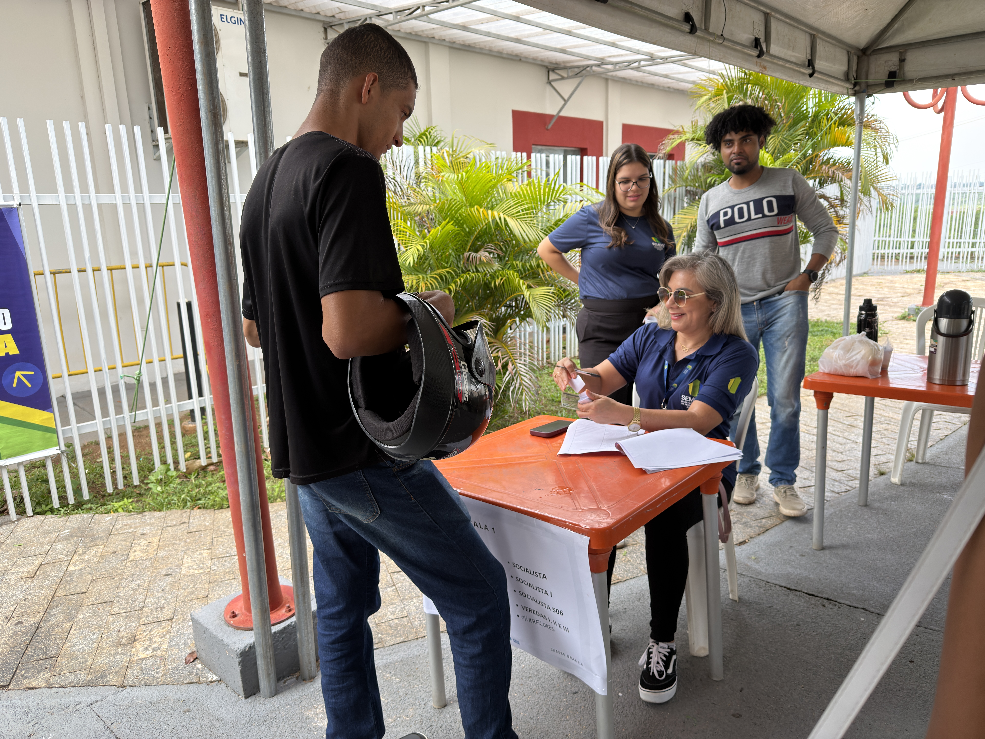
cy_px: 370
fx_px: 683
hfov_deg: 71.6
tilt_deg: -13.2
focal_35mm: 24
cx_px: 492
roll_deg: +1.6
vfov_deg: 56.8
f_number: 1.78
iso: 64
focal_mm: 6.76
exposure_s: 1/387
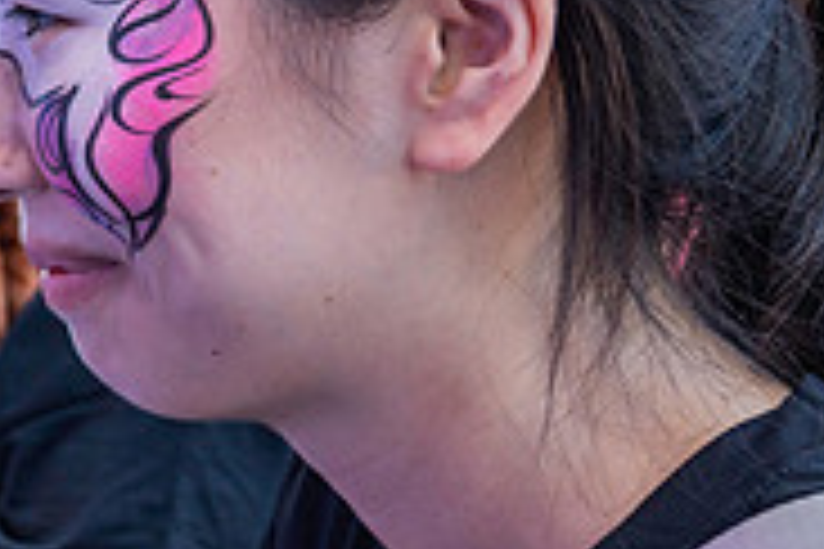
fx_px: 1739
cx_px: -284
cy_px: 308
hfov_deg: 23.2
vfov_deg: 17.9
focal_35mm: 76
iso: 800
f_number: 5.6
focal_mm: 24
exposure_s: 1/200
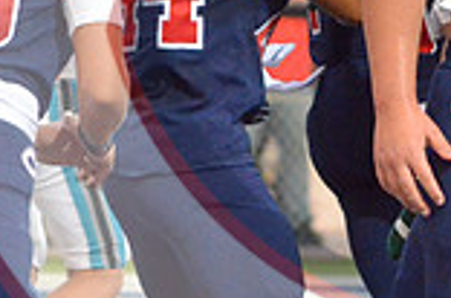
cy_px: 29
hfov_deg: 2.2
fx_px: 11853
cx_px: 497
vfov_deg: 1.4
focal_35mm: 949
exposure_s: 1/500
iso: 5000
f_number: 5
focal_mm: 170
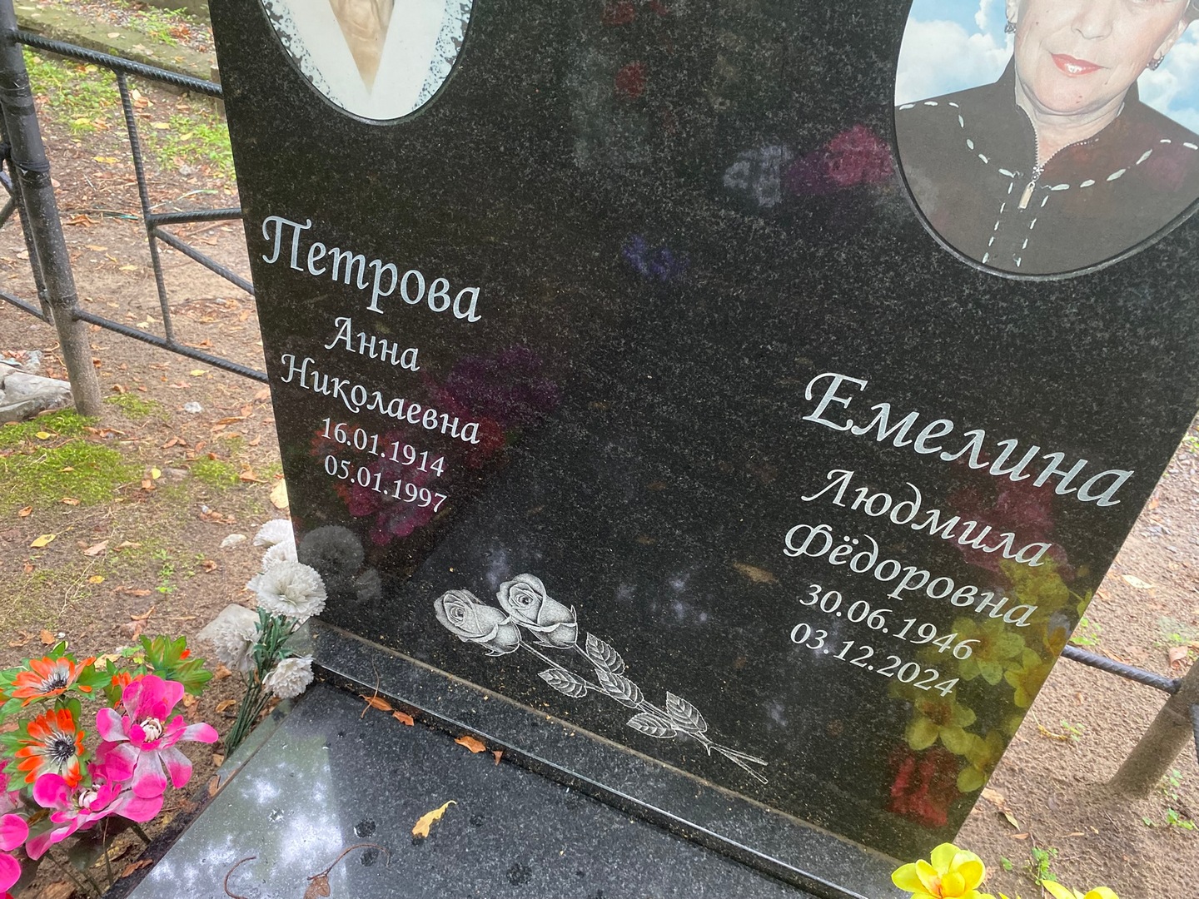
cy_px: 450
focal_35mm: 26
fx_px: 901
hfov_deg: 67.3
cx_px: 600
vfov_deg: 53.1
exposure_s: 1/60
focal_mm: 4.25
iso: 250
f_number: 1.8
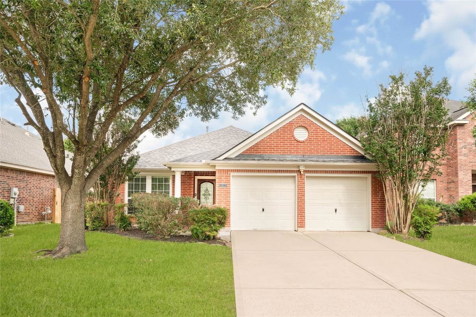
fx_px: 317
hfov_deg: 73.8
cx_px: 238
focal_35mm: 24
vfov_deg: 53.0
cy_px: 158
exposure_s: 1/80
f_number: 14
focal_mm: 24
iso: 800
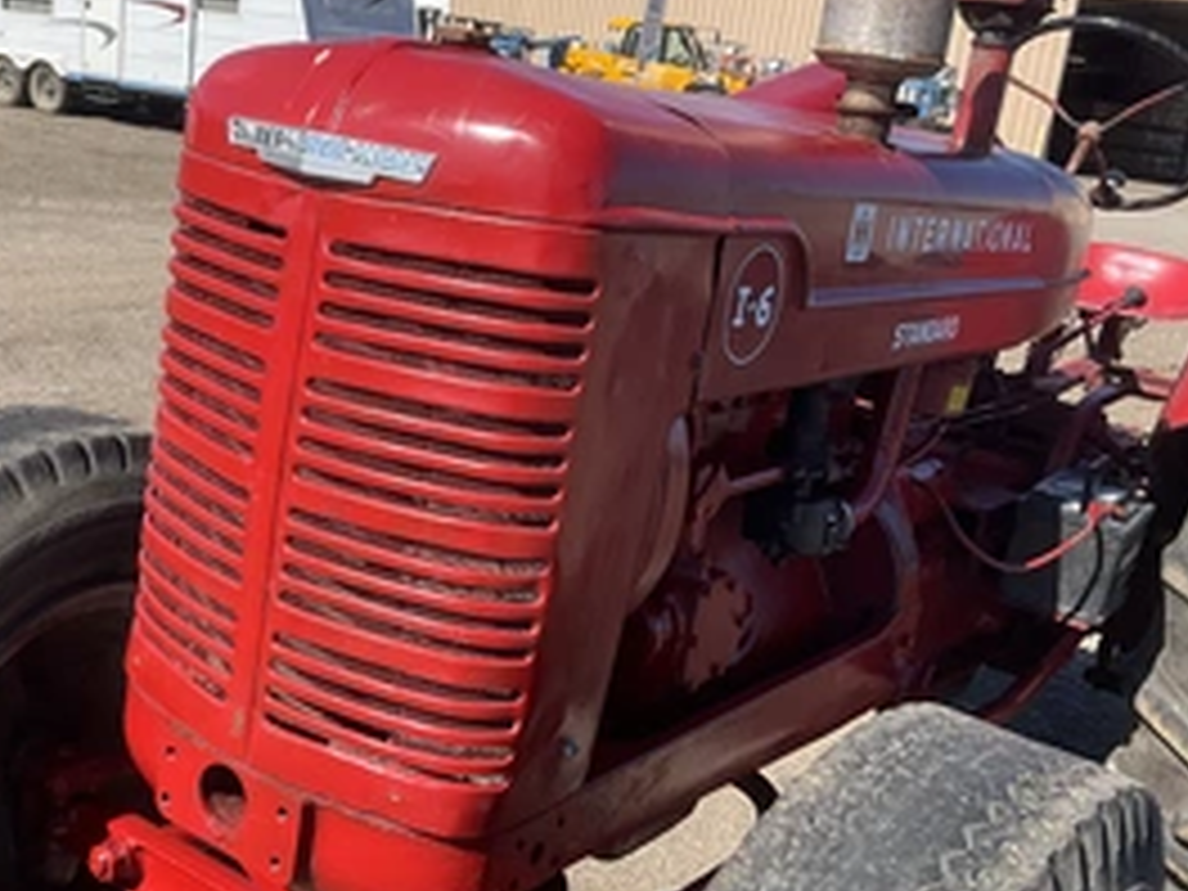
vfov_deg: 32.9
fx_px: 1510
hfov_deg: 42.4
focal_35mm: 44
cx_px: 405
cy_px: 477
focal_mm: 3
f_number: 1.8
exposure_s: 1/1098
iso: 25
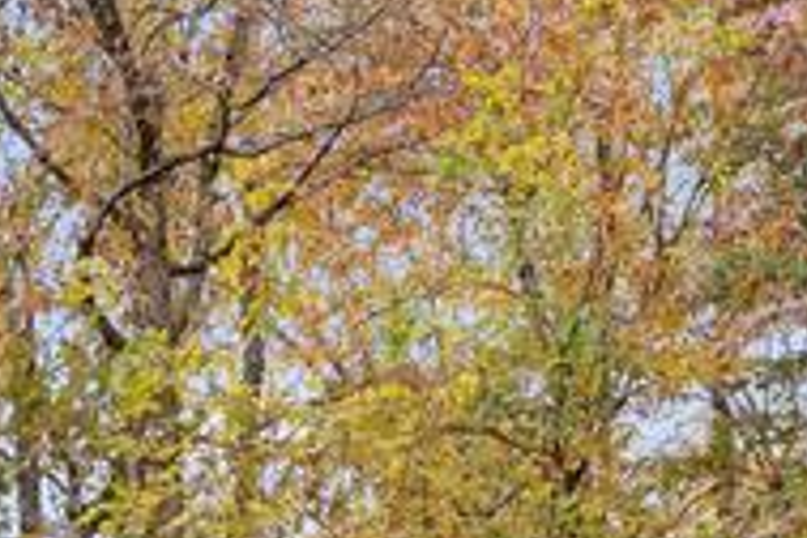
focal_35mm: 76
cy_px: 1035
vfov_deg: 15.0
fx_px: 1704
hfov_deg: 26.6
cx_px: 440
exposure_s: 1/160
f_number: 8
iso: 200
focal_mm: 14
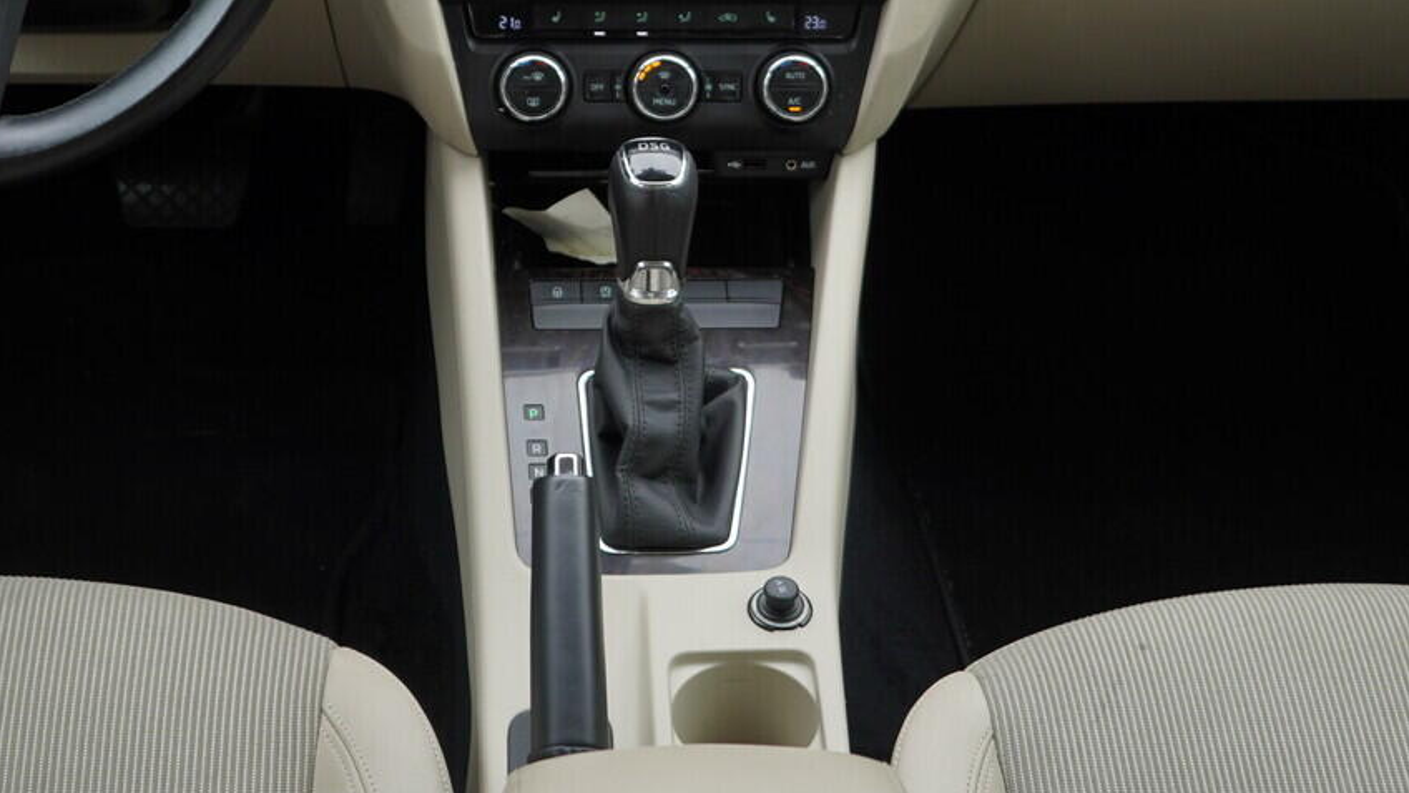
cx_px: 648
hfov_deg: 32.8
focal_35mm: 64
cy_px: 38
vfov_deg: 18.4
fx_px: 2391
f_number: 3.2
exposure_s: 1/50
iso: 125
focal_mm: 24
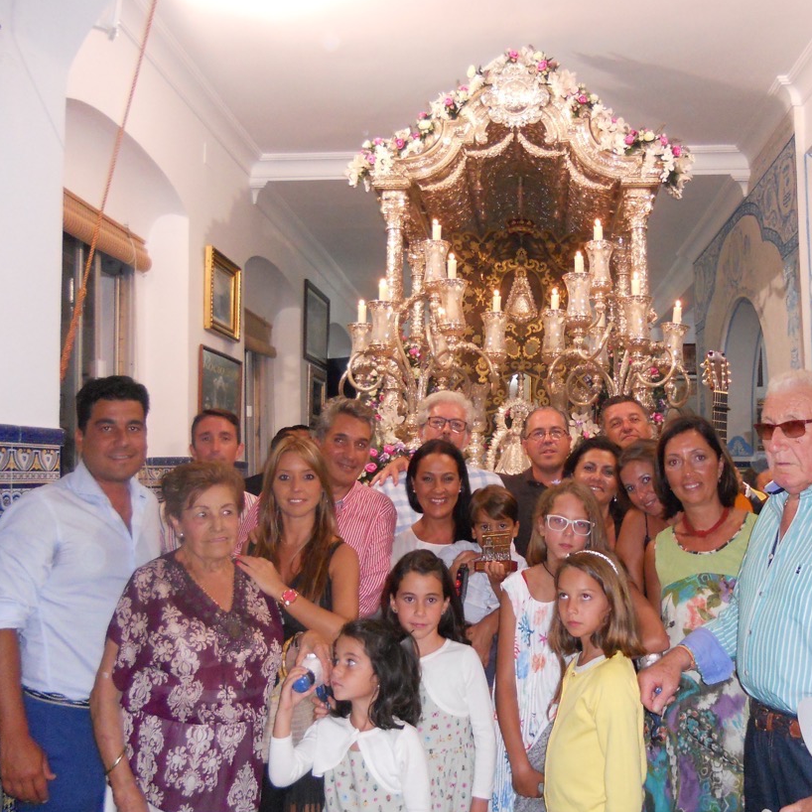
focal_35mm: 35
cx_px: 496
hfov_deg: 46.9
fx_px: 929
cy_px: 426
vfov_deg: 47.2
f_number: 3.2
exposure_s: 1/25
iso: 400
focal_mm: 4.9
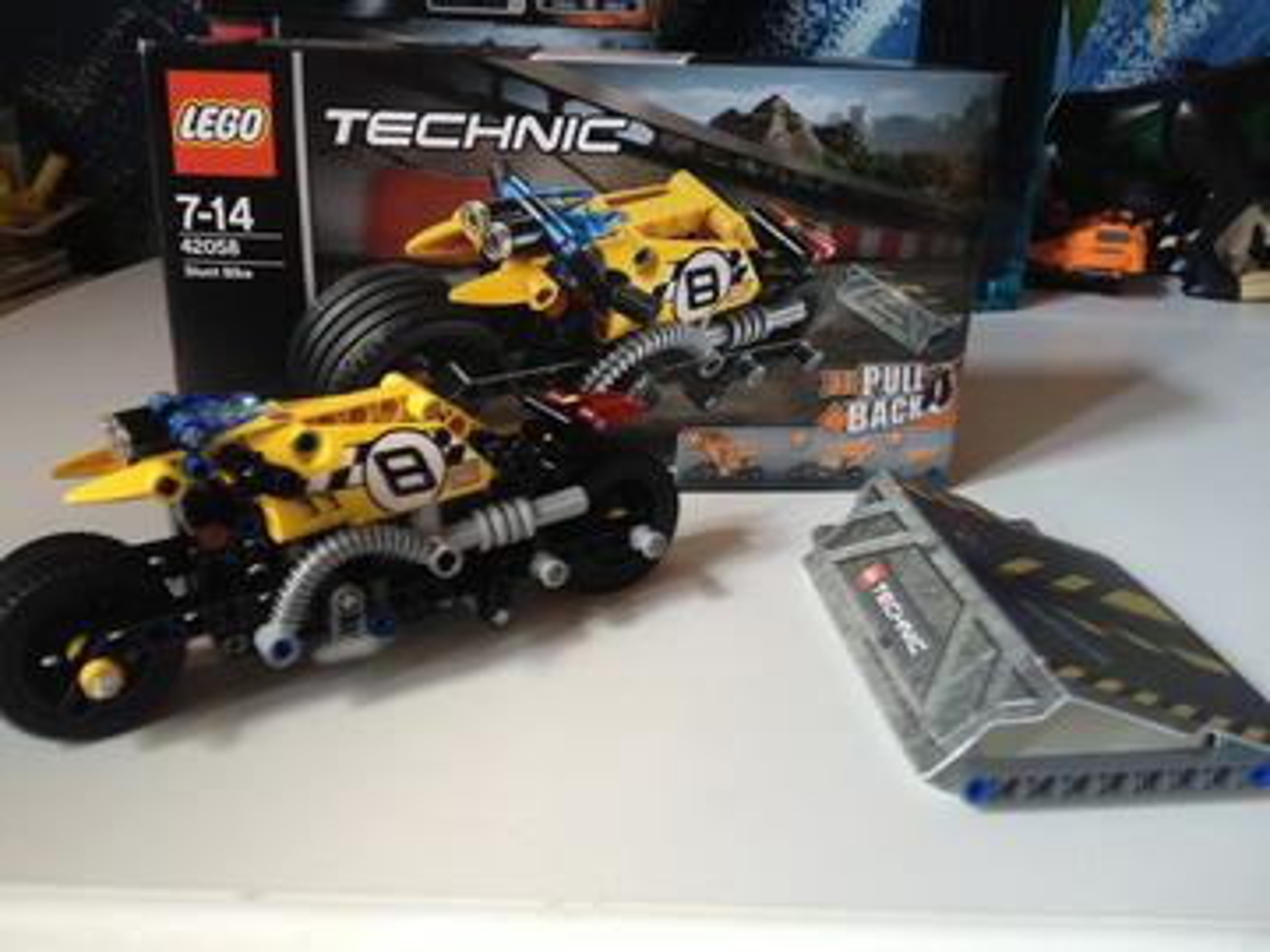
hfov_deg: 52.6
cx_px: 635
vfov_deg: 40.7
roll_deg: -1.2
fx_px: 1284
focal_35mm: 35
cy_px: 476
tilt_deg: -19.6
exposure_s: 1/20
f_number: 2.4
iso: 160
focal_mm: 4.28
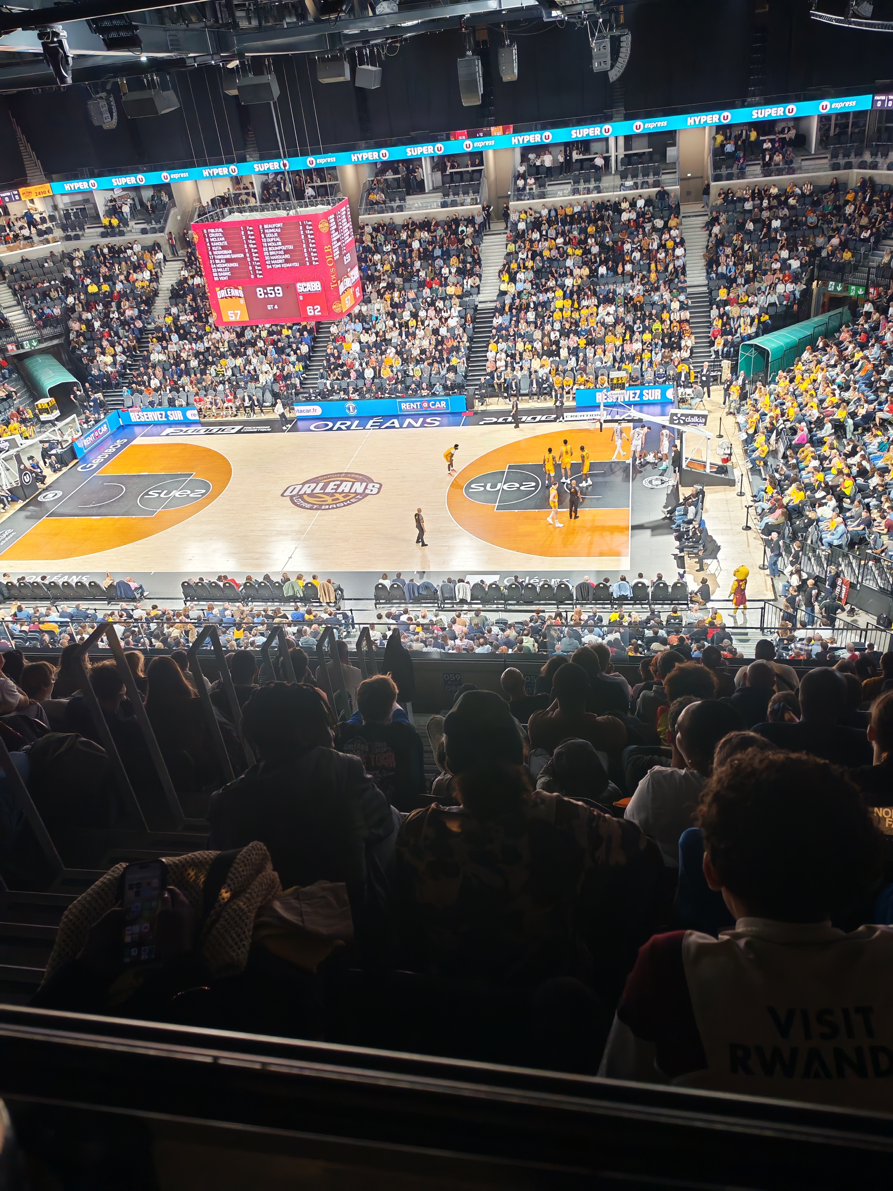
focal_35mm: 27
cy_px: 596
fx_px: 929
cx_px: 446
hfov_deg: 51.4
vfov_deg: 65.3
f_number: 1.9
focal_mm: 6.12
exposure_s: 1/100
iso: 500
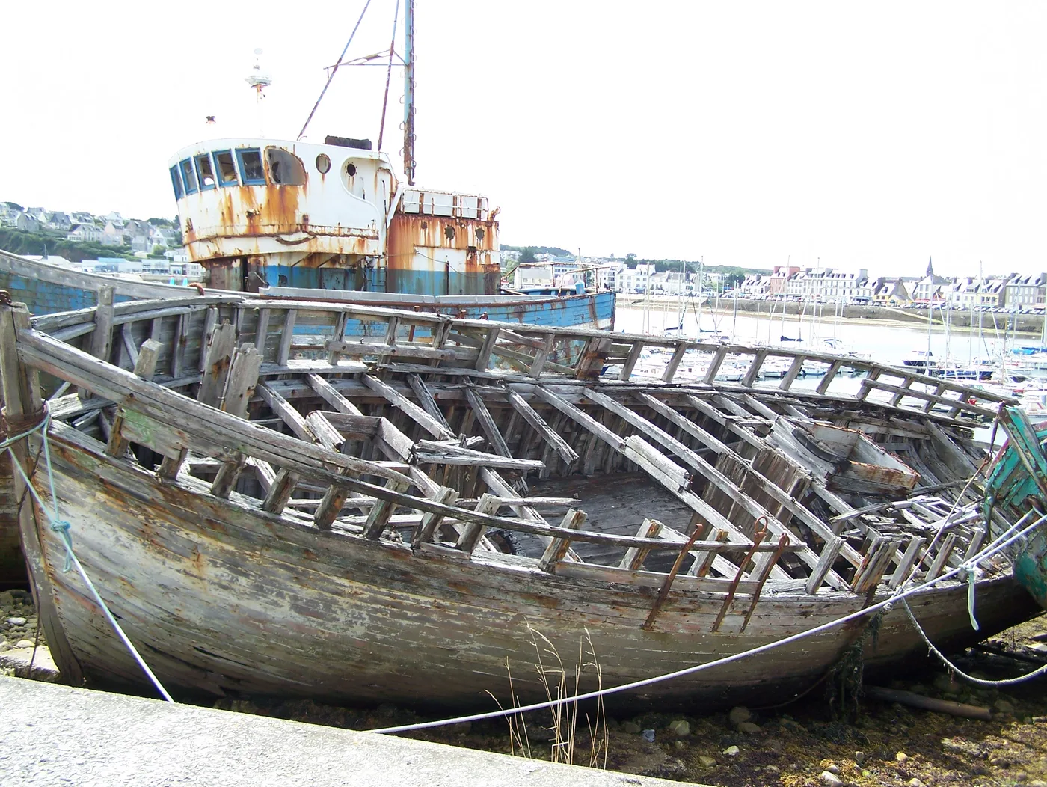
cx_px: 524
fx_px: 1150
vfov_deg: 37.8
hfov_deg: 48.9
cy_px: 394
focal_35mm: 38
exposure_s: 1/500
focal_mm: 6.3
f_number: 2.8
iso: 80
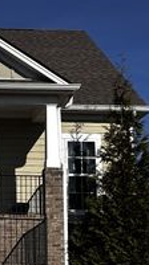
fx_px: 923
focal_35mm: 131
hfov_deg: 8.9
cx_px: -110
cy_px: 149
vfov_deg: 16.4
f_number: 1.78
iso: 64
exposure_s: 1/7092
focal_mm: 6.86
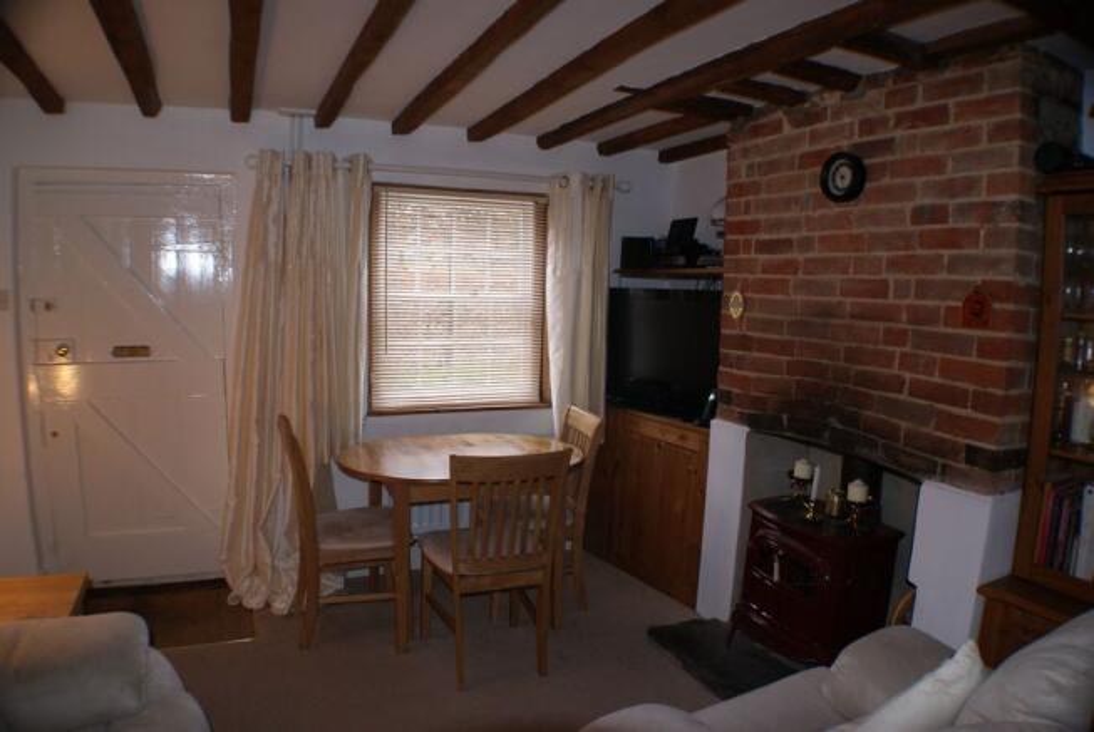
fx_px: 913
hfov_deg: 61.9
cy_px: 366
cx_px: 547
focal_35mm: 30
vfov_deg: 43.7
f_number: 5.6
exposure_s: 1/60
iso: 400
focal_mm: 20
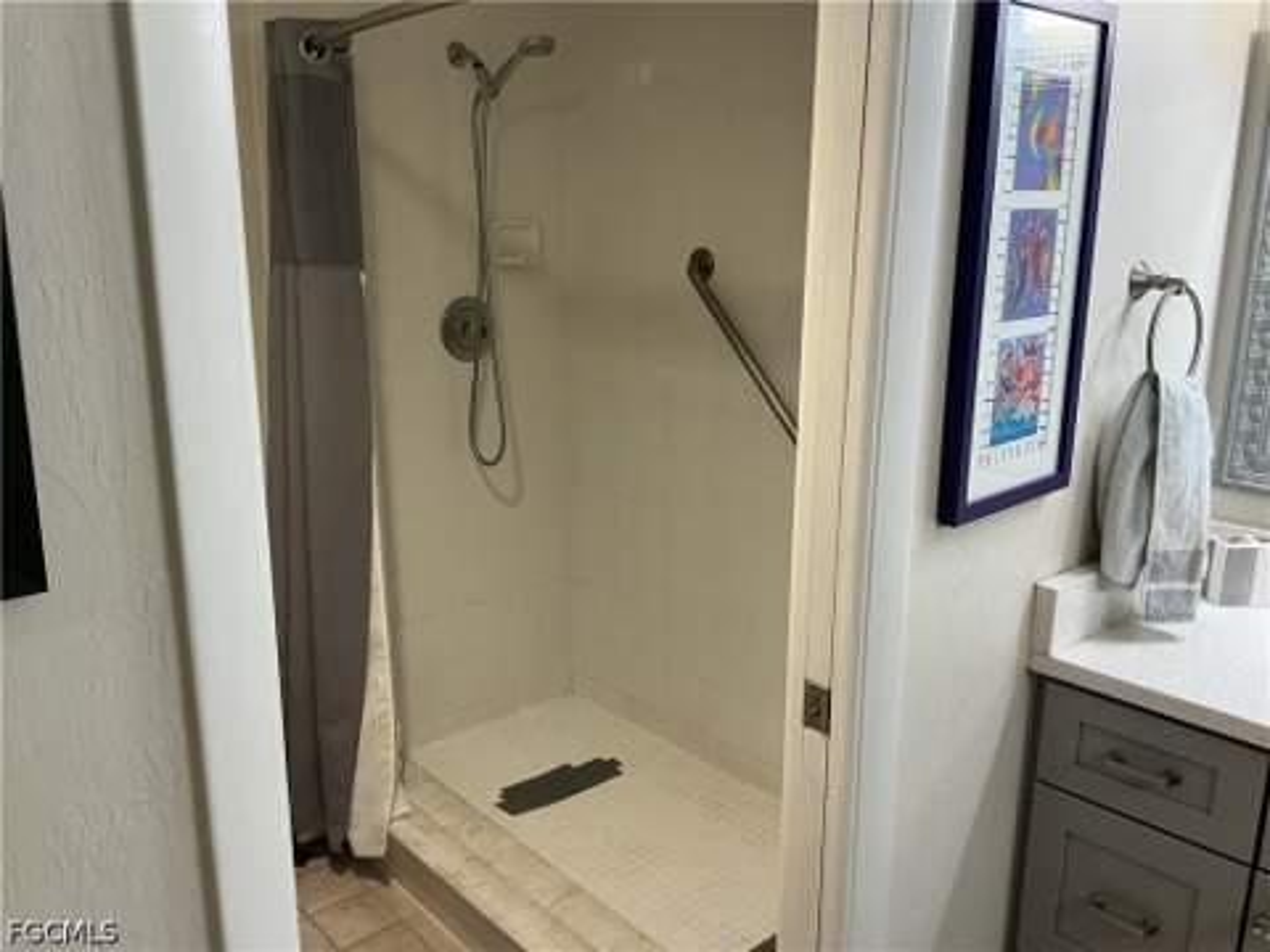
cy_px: 476
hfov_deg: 61.7
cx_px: 635
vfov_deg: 48.2
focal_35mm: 29
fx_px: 1064
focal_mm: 3
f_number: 1.8
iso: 32
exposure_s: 1/60
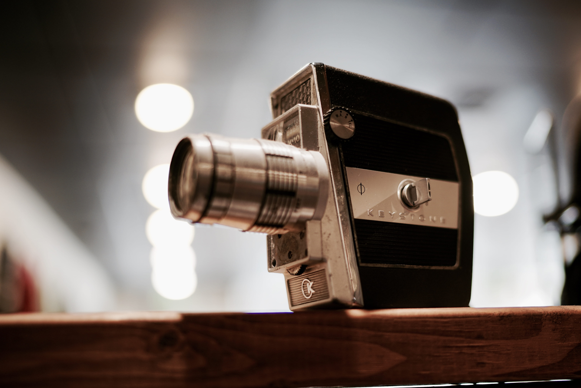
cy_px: 189
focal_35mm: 46
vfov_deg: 29.2
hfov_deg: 42.5
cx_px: 349
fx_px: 742
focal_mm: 35
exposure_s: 1/60
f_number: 1.4
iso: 200
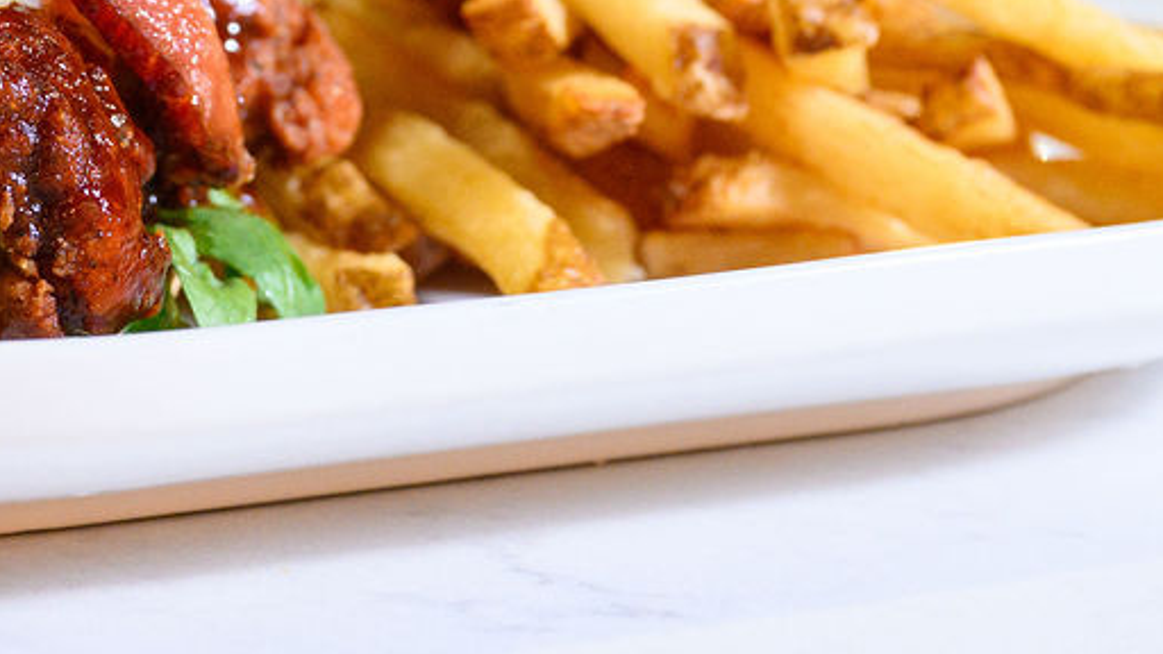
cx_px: 40
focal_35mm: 150
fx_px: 4626
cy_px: -407
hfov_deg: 14.1
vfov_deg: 7.9
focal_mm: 42
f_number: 5
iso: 2000
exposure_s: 1/100
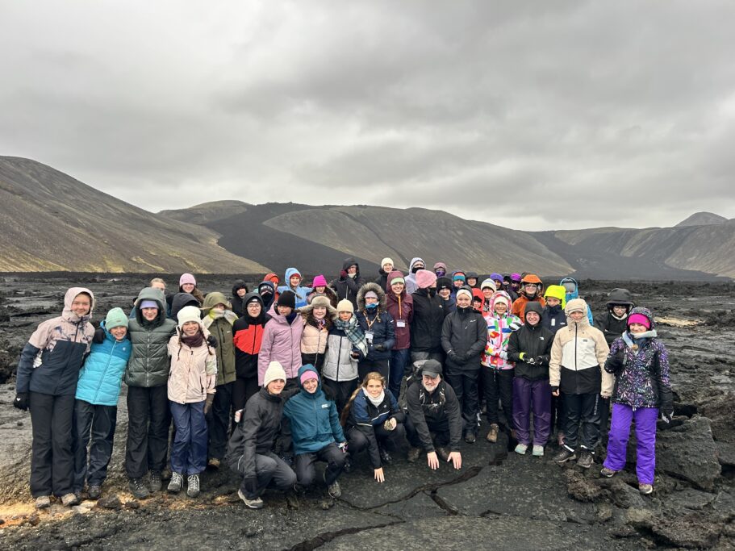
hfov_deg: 67.3
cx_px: 368
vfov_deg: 53.1
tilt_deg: +0.4
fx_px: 552
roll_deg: -1.2
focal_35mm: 26
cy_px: 276
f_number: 1.5
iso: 40
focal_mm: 5.7
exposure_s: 1/121
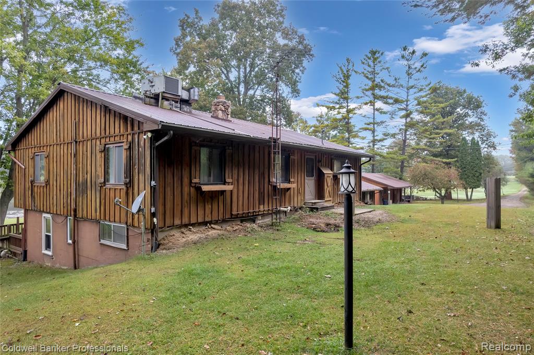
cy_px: 178
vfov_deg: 57.1
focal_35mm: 22
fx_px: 326
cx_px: 267
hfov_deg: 78.6
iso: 100
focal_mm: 8.38
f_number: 2.8
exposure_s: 1/100
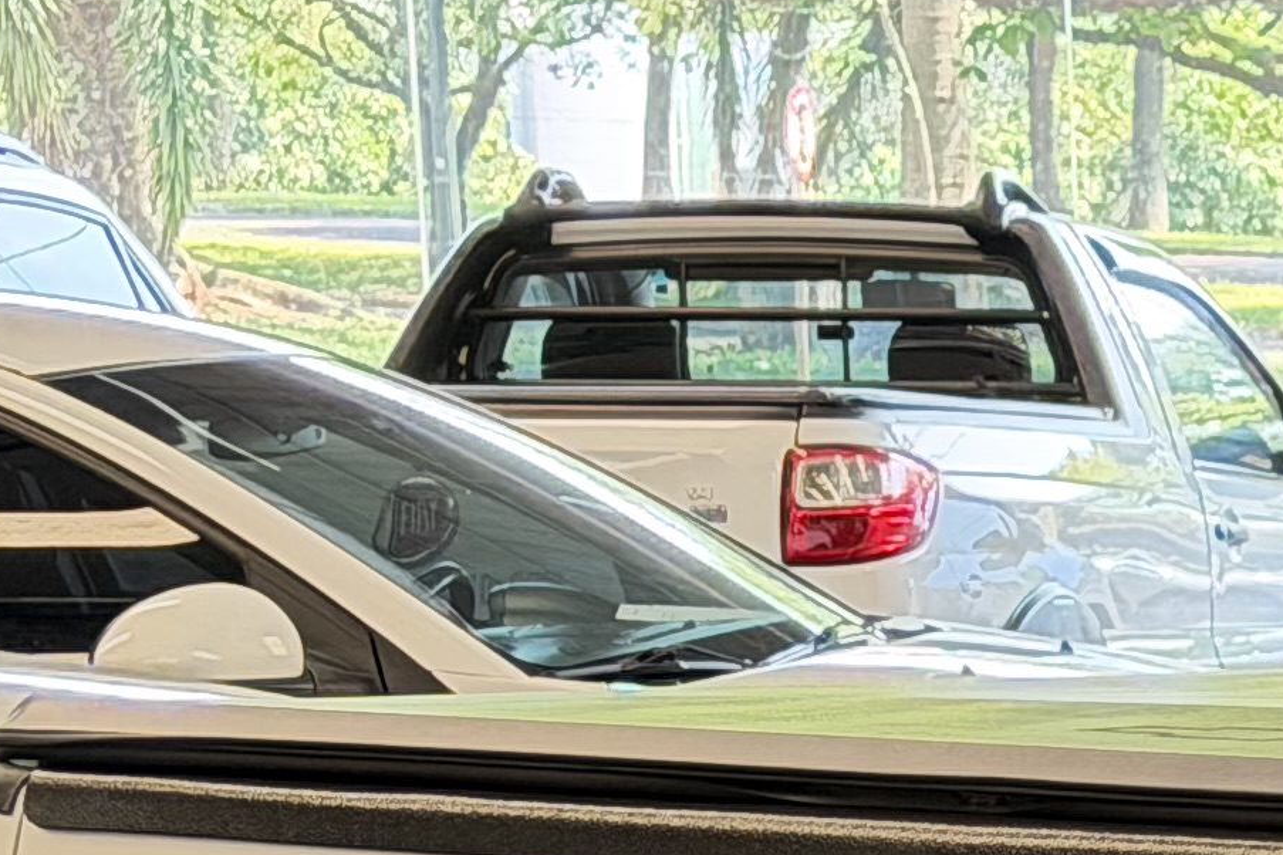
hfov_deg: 8.8
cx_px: 2369
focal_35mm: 223
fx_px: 7947
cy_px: 1334
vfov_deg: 6.1
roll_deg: +0.9
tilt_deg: -9.5
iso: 200
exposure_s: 1/65
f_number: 1.78
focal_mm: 6.76
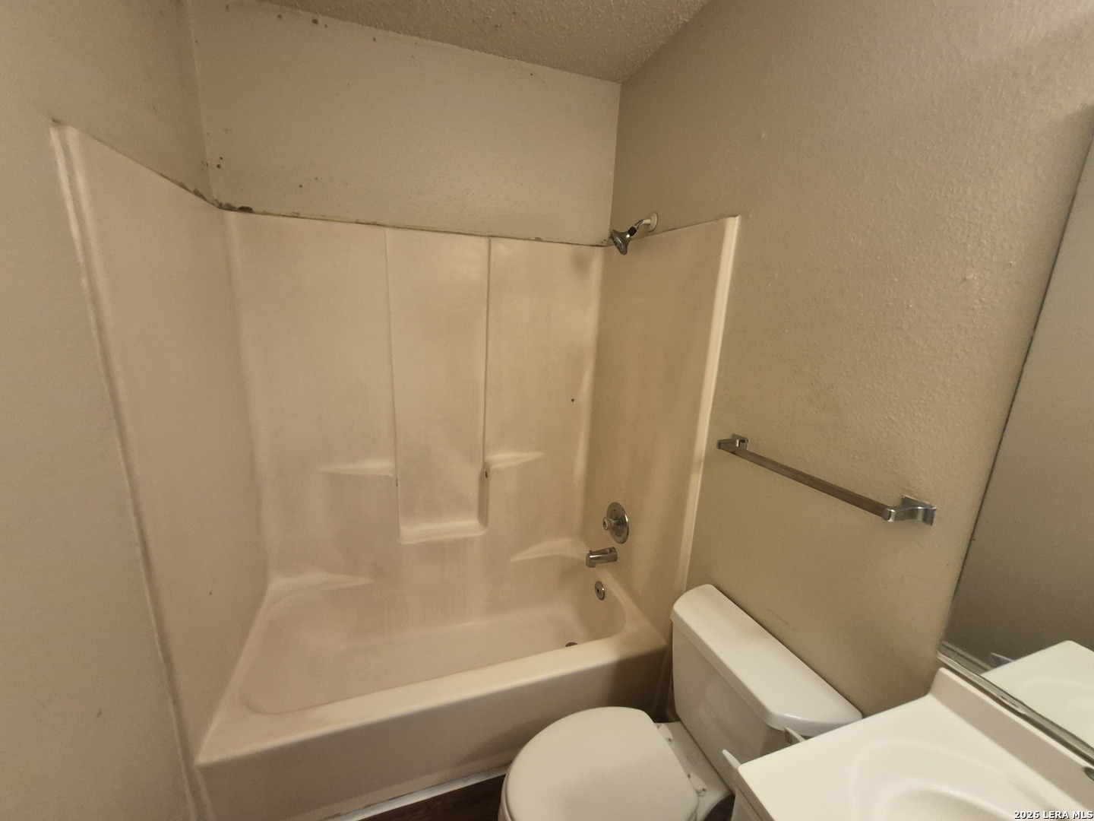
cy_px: 410
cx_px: 547
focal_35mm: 13
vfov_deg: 89.9
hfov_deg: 106.2
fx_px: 411
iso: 400
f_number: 2.2
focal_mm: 1.74
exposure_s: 1/60
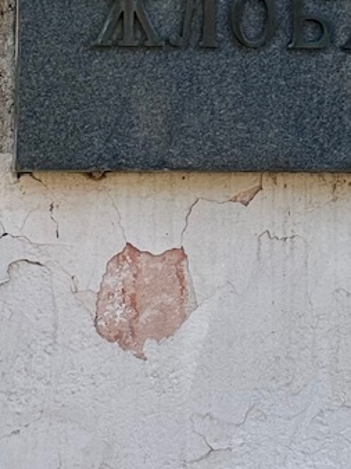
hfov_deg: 8.1
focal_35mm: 182
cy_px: -398
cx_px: 304
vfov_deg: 10.2
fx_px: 2464
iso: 100
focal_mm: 6.76
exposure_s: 1/1307
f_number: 1.78
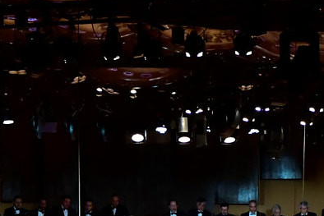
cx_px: 249
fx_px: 1900
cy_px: 403
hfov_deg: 9.7
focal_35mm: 211
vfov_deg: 6.4
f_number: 2.8
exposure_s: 1/400
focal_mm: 52
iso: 1600
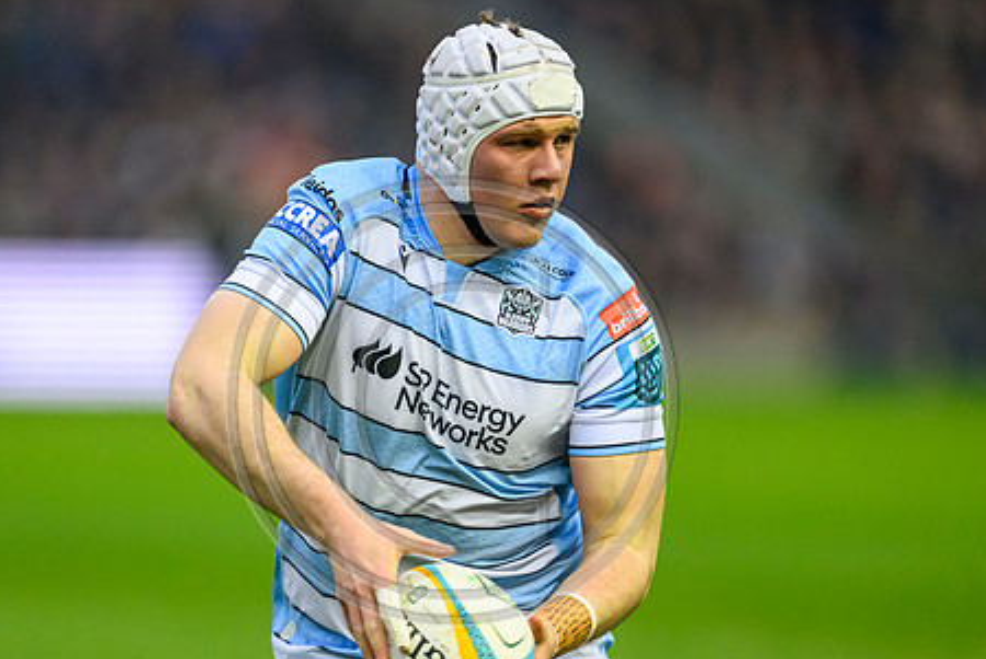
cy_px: 400
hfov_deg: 4.0
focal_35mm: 515
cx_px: 451
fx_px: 14119
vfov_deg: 2.7
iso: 4000
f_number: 3.2
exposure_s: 1/2000
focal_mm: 400
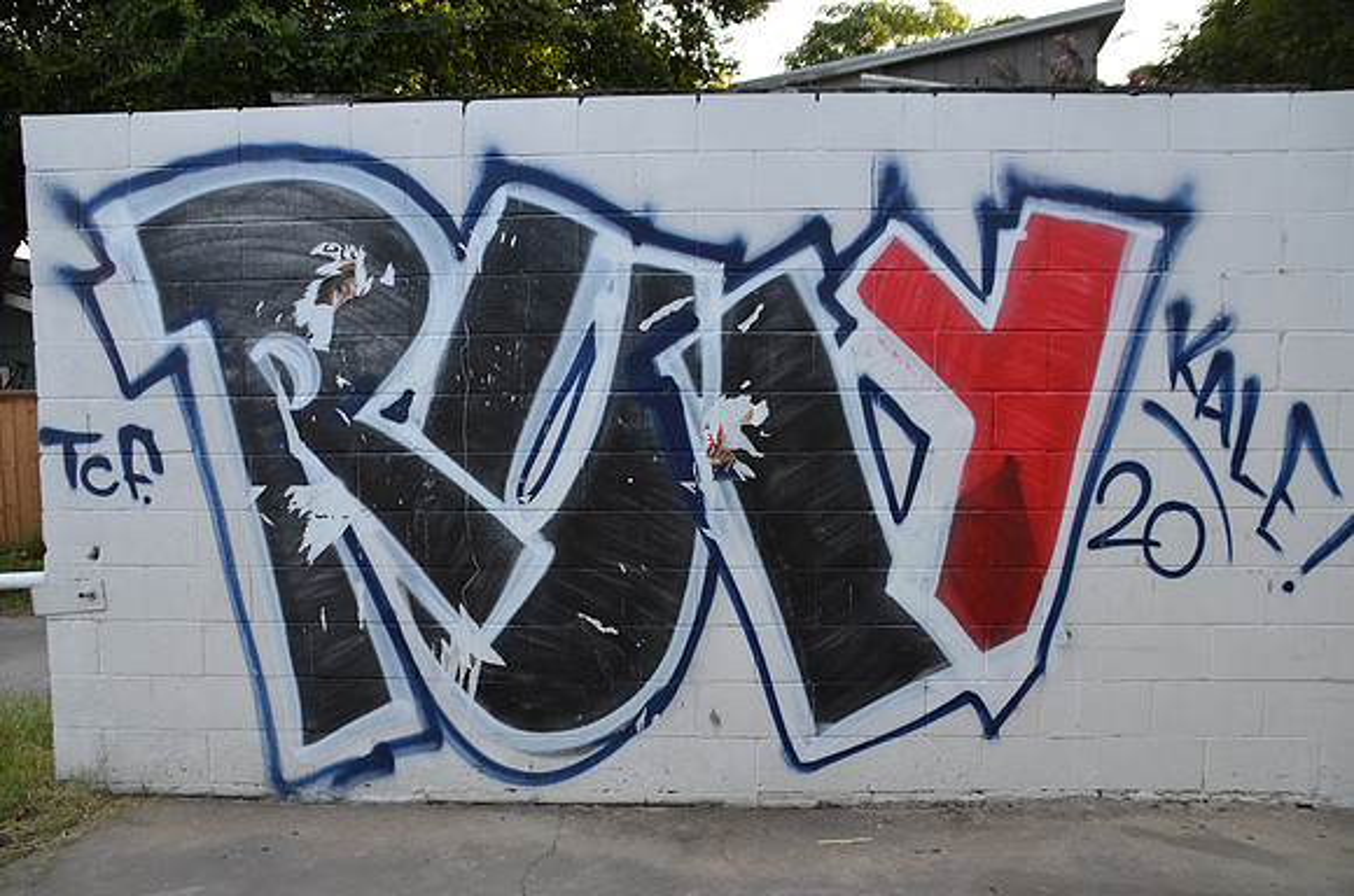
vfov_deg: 47.7
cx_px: 677
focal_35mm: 27
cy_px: 448
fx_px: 1013
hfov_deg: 67.5
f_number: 5.6
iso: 160
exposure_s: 1/125
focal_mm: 18
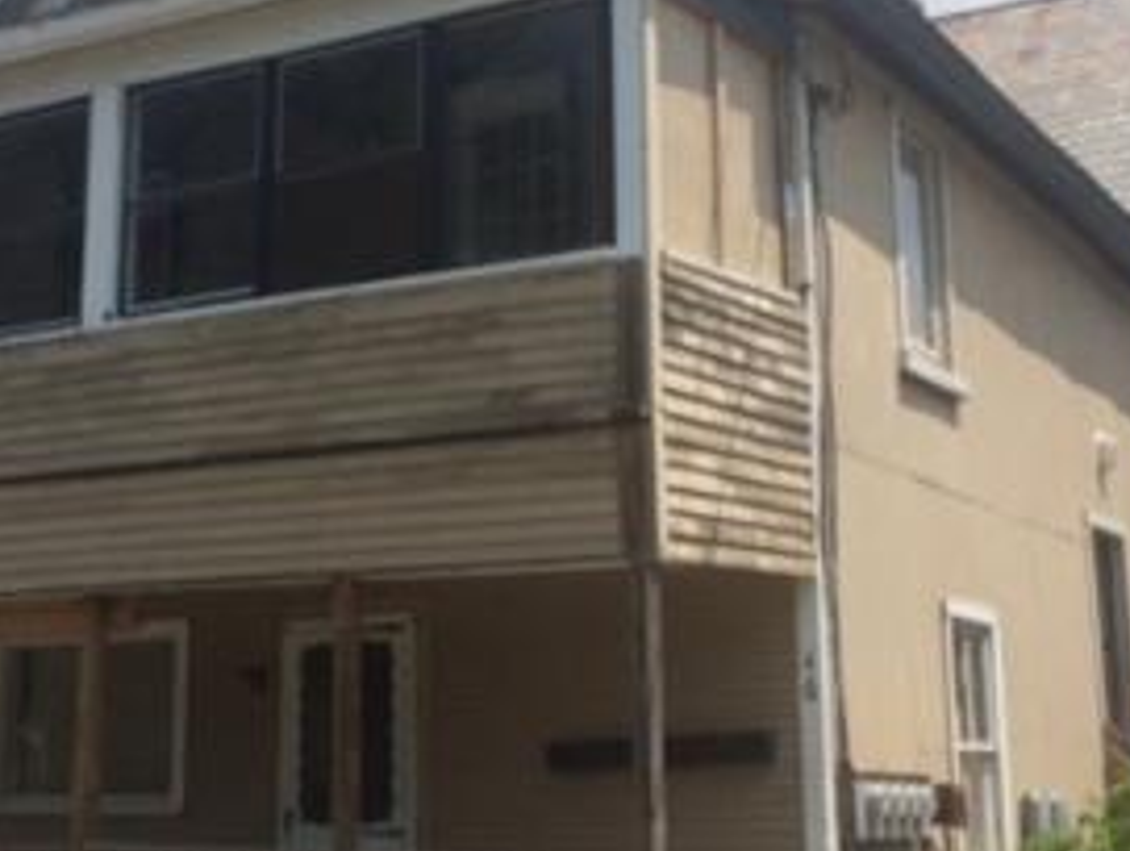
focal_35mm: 62
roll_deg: +0.8
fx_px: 2027
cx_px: 459
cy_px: 292
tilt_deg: +13.6
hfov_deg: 31.1
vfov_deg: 23.6
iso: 32
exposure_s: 1/2740
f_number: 2.2
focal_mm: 4.15
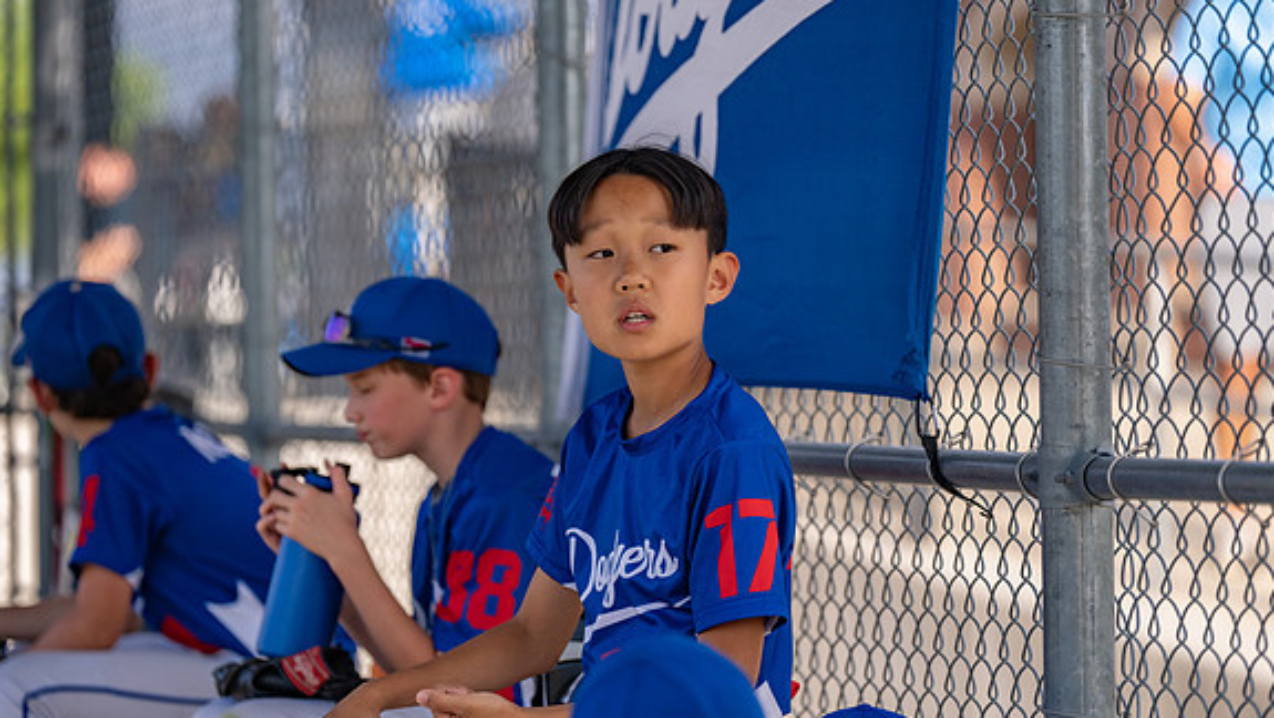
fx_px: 5542
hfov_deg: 13.1
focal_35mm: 164
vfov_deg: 7.4
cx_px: 640
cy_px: 403
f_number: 2.8
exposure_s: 1/3200
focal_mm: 143
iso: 250
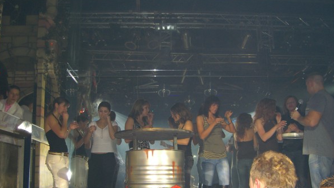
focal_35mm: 42
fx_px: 372
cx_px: 168
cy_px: 112
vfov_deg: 28.3
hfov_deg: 48.3
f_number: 2.8
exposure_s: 1/60
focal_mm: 7.9
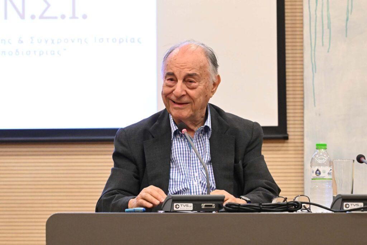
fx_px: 1835
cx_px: 184
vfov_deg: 7.6
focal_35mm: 180
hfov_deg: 11.4
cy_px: 122
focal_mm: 120
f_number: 5.6
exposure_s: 1/160
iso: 5000
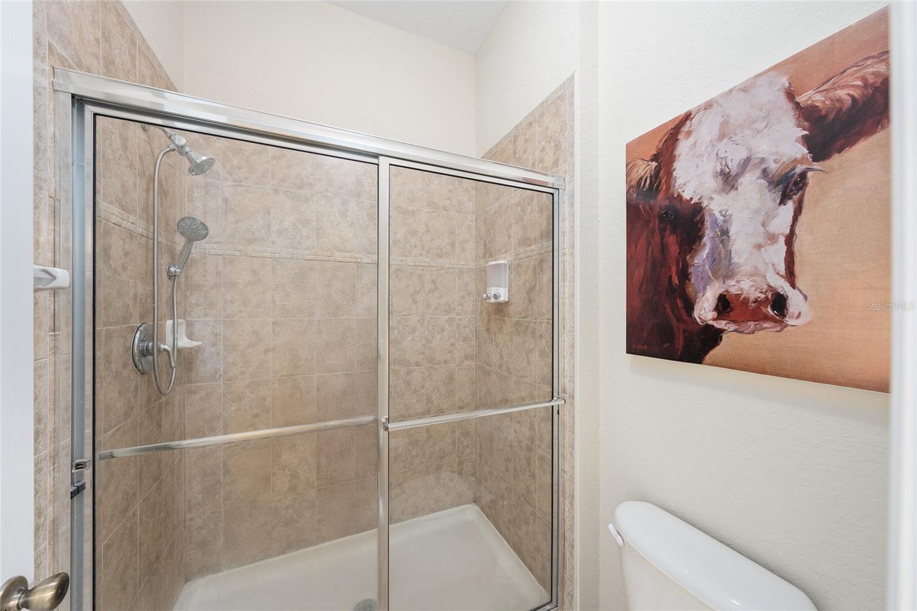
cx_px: 458
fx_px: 331
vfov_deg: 85.4
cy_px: 306
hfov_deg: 108.3
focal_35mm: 13
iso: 160
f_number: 7.1
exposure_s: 1.6
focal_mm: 13
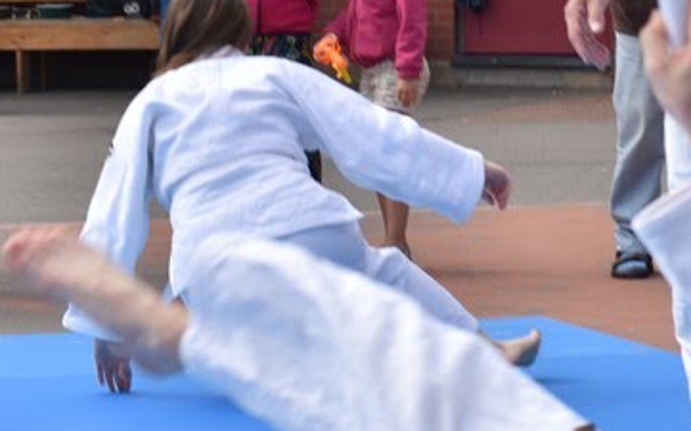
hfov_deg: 9.6
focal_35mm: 217
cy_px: 16
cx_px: 613
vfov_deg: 6.0
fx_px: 4083
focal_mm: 50
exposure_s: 1/500
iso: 100
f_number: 5
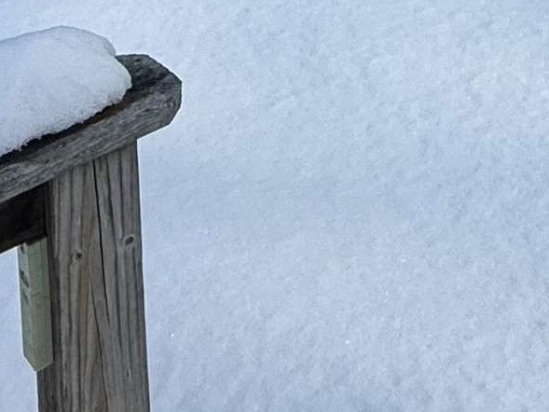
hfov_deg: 25.5
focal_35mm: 73
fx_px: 1158
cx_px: 528
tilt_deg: +4.8
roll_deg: -2.5
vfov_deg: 13.7
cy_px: -609
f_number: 2.2
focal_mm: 2.22
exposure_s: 1/770
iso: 50
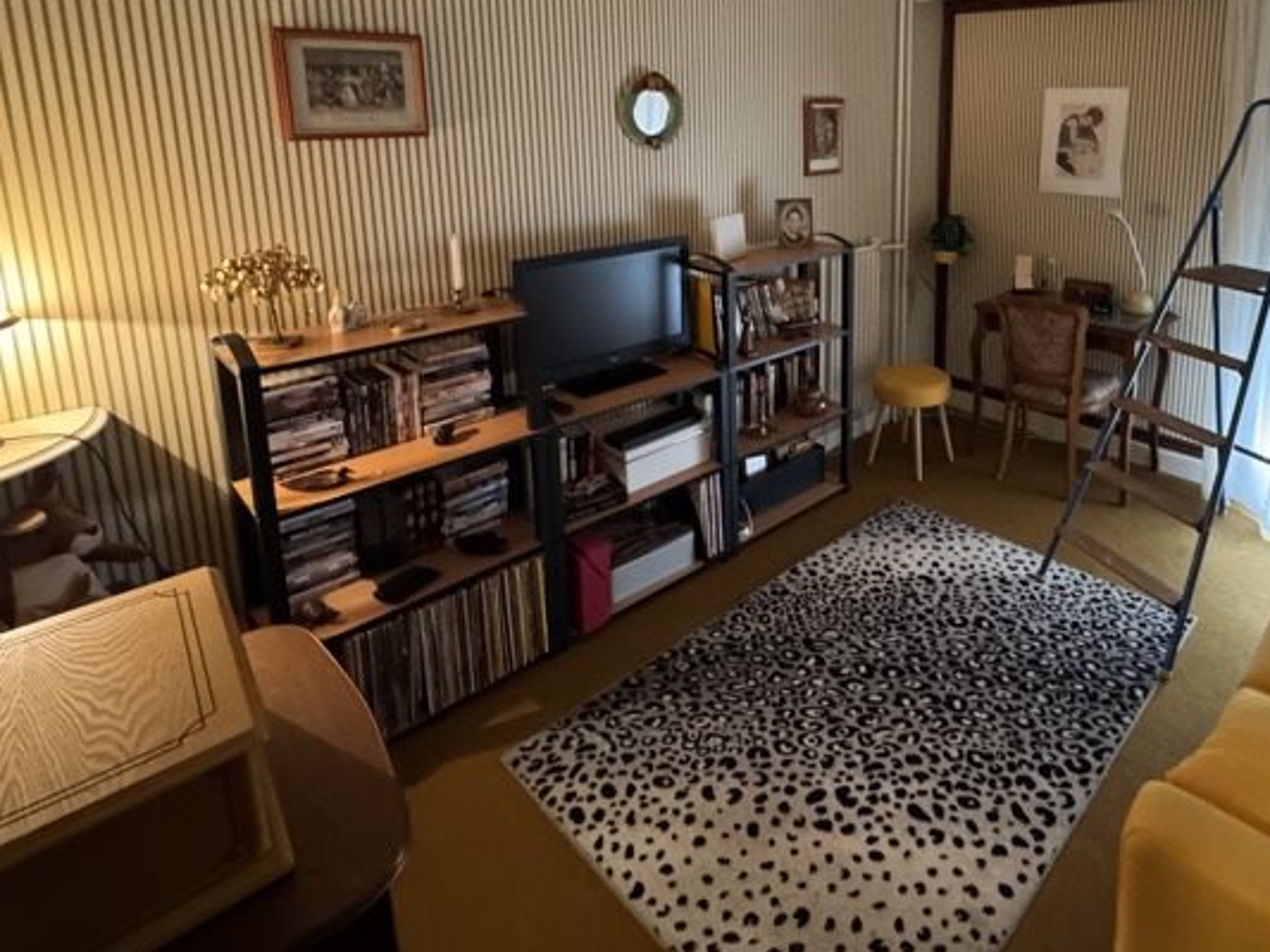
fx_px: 771
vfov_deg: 60.2
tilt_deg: -10.3
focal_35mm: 21
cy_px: 243
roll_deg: +0.2
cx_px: 843
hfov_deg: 76.5
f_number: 2.2
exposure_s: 1/33
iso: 1000
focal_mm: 2.22
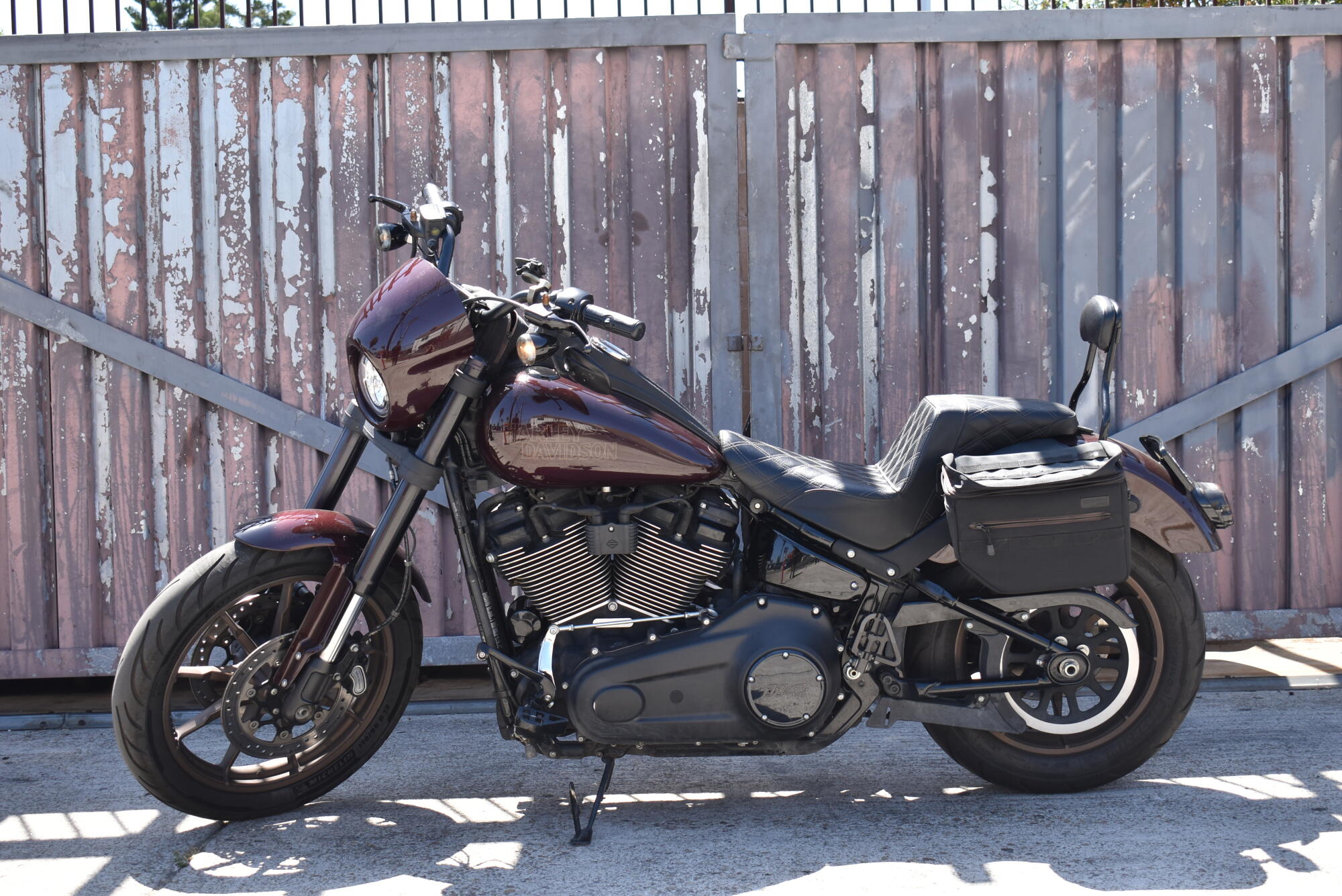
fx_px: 1958
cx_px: 671
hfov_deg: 37.8
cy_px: 448
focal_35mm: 52
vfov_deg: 25.8
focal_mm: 35
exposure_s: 1/250
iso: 200
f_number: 5.6
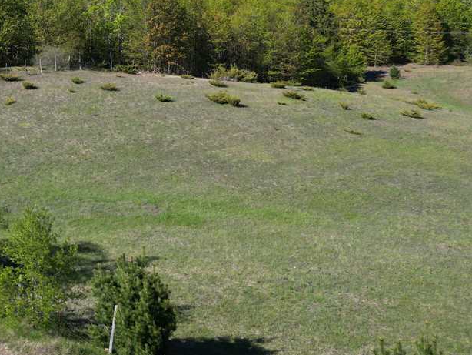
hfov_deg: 35.2
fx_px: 682
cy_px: 15
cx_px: 18
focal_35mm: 50
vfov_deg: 27.7
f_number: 1.7
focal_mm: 6.72
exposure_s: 1/2000
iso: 100
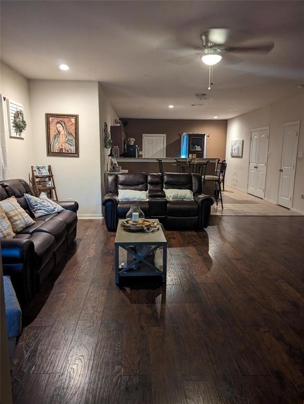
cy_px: 202
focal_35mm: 24
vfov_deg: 71.5
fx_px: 280
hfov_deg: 56.9
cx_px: 152
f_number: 1.85
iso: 372
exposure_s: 1/24
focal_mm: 6.81
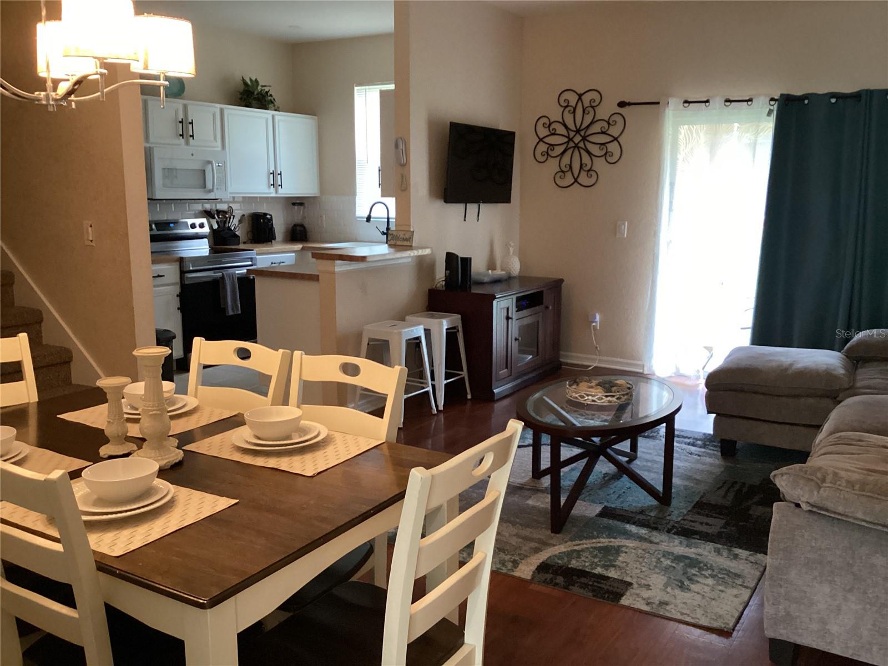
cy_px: 333
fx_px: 795
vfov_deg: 45.4
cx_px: 444
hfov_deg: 58.4
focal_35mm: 31
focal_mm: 3.3
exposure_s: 1/30
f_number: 2.4
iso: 400
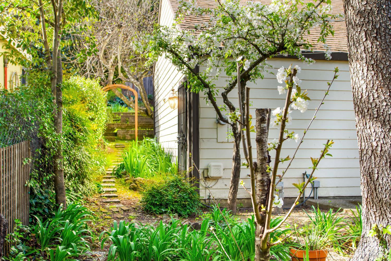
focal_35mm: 36
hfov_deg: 53.1
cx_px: 196
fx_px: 391
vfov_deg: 36.9
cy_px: 130
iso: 100
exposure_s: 1/100
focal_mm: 24
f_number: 5
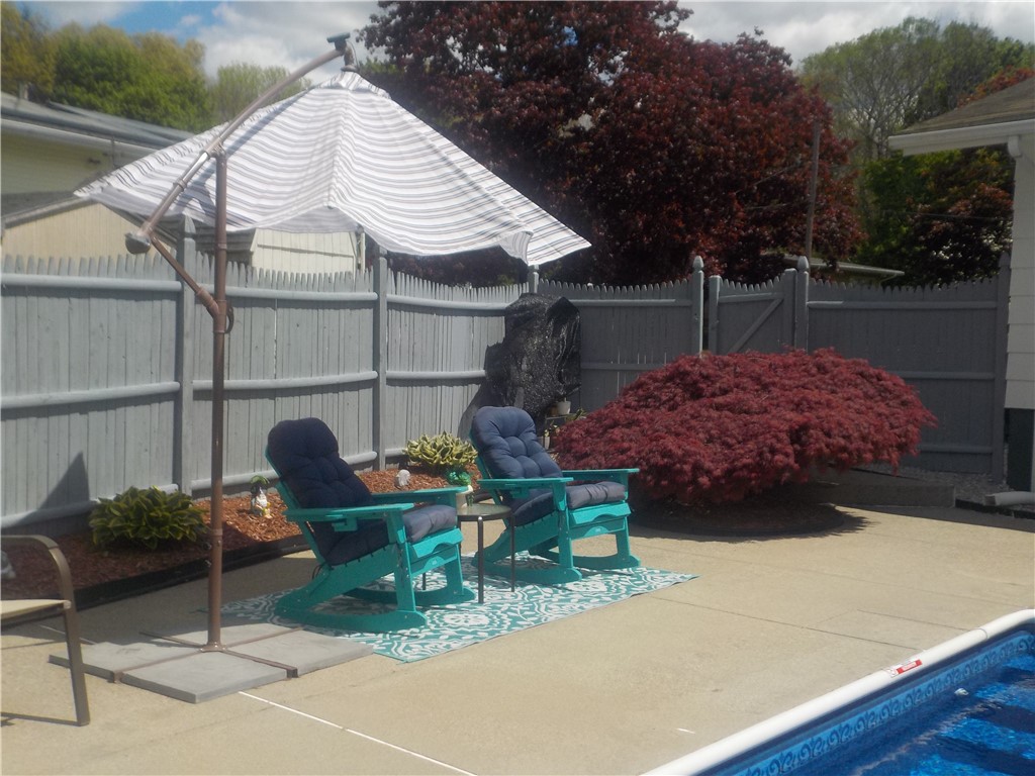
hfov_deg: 49.0
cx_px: 518
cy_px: 388
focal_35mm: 38
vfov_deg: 37.7
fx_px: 1136
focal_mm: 5.2
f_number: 7.3
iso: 125
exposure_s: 1/500
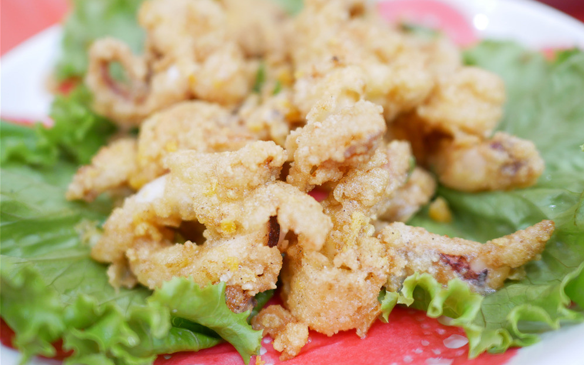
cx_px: 293
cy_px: 213
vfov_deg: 39.3
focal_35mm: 32
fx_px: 509
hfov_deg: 59.7
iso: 250
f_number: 1.7
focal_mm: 15
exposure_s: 1/60
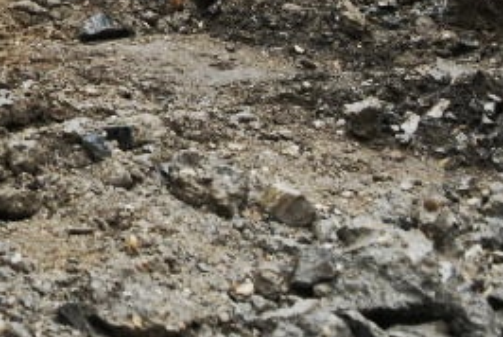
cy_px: -367
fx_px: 2042
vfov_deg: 8.8
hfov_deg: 11.7
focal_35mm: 146
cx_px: -679
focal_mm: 24
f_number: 4.5
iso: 500
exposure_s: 1/200
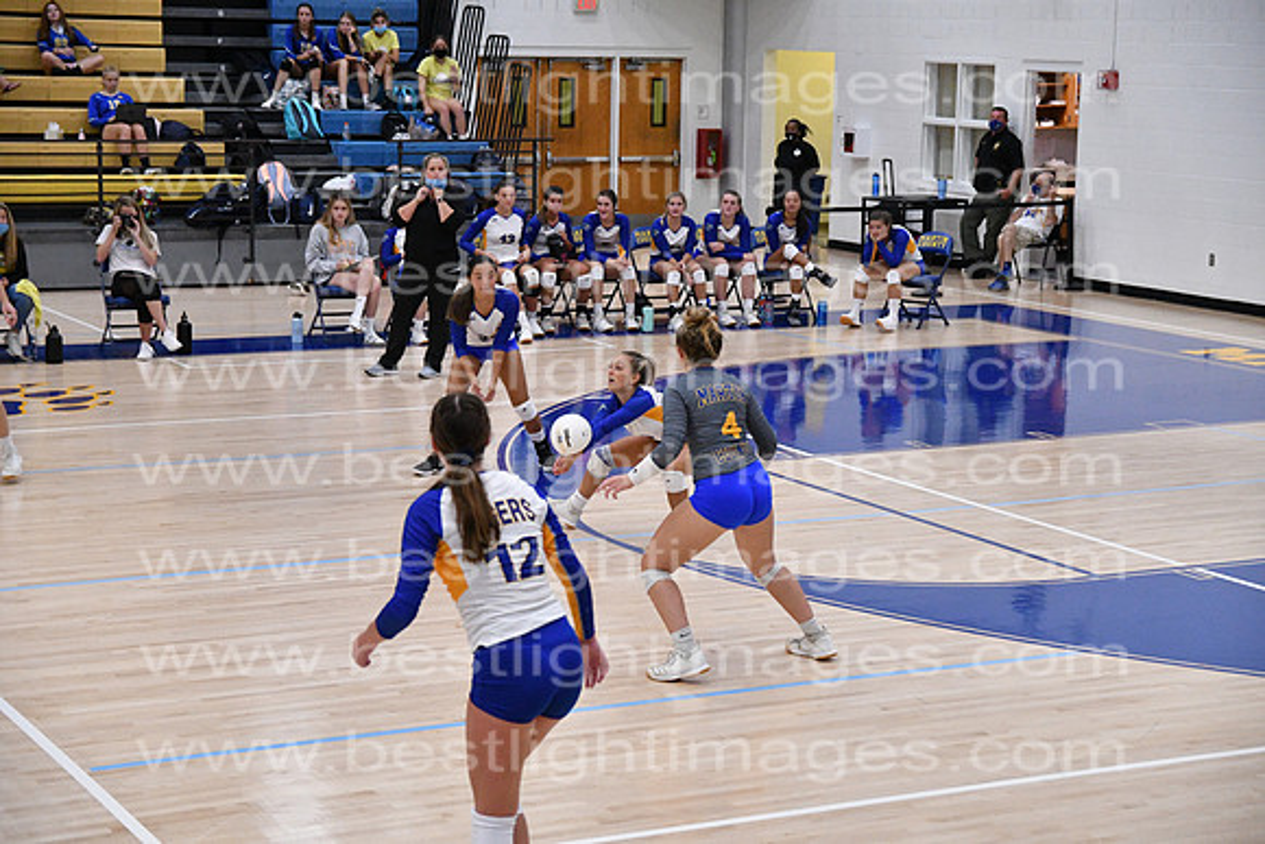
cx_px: 632
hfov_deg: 27.0
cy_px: 422
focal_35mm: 75
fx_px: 2636
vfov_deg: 18.2
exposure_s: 1/1000
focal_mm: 50
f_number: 3.2
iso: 5000
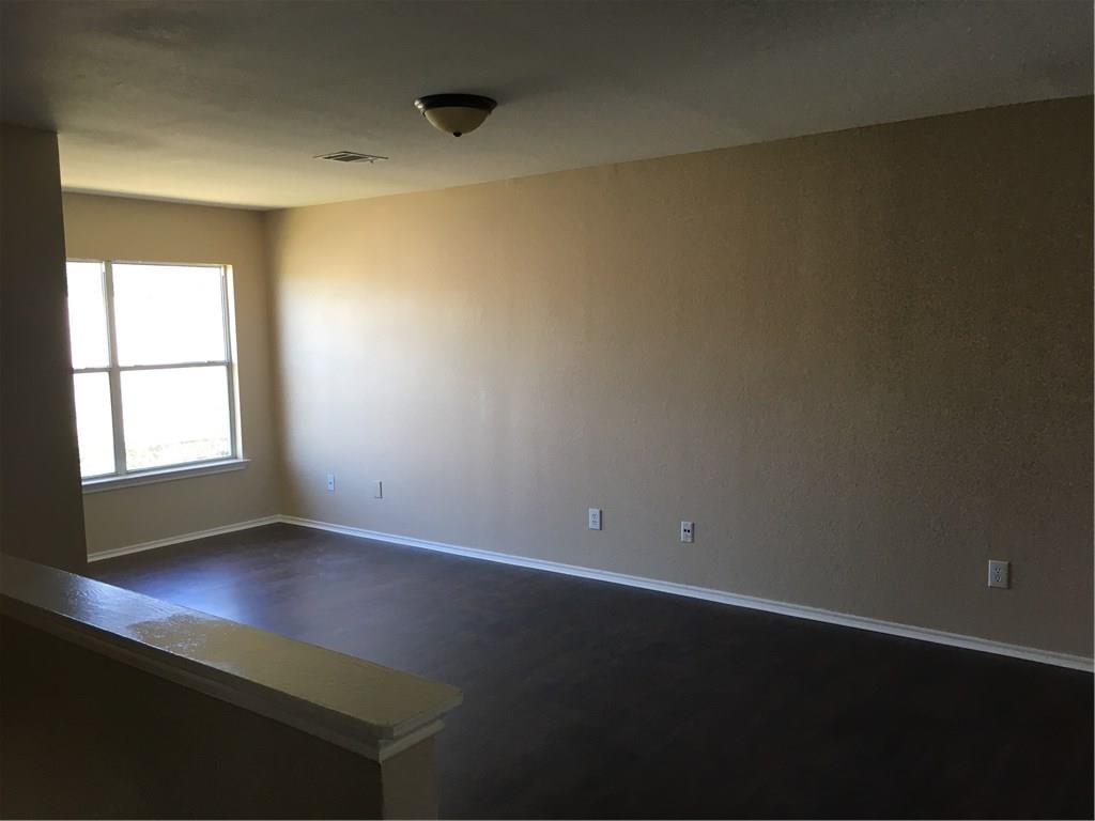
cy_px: 410
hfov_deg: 61.7
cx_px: 548
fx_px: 917
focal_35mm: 29
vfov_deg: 48.2
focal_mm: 4.15
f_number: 2.2
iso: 32
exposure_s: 1/30
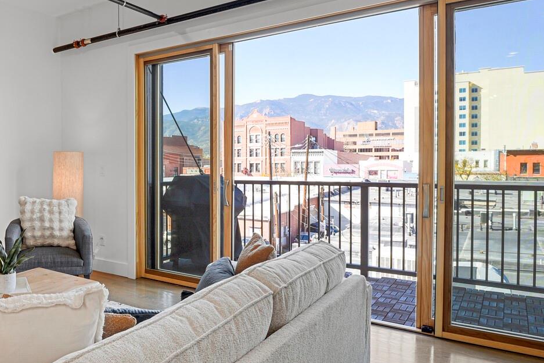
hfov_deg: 57.8
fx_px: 438
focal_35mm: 29
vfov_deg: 45.0
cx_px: 93
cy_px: 170
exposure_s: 1
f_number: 8
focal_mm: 17
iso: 250
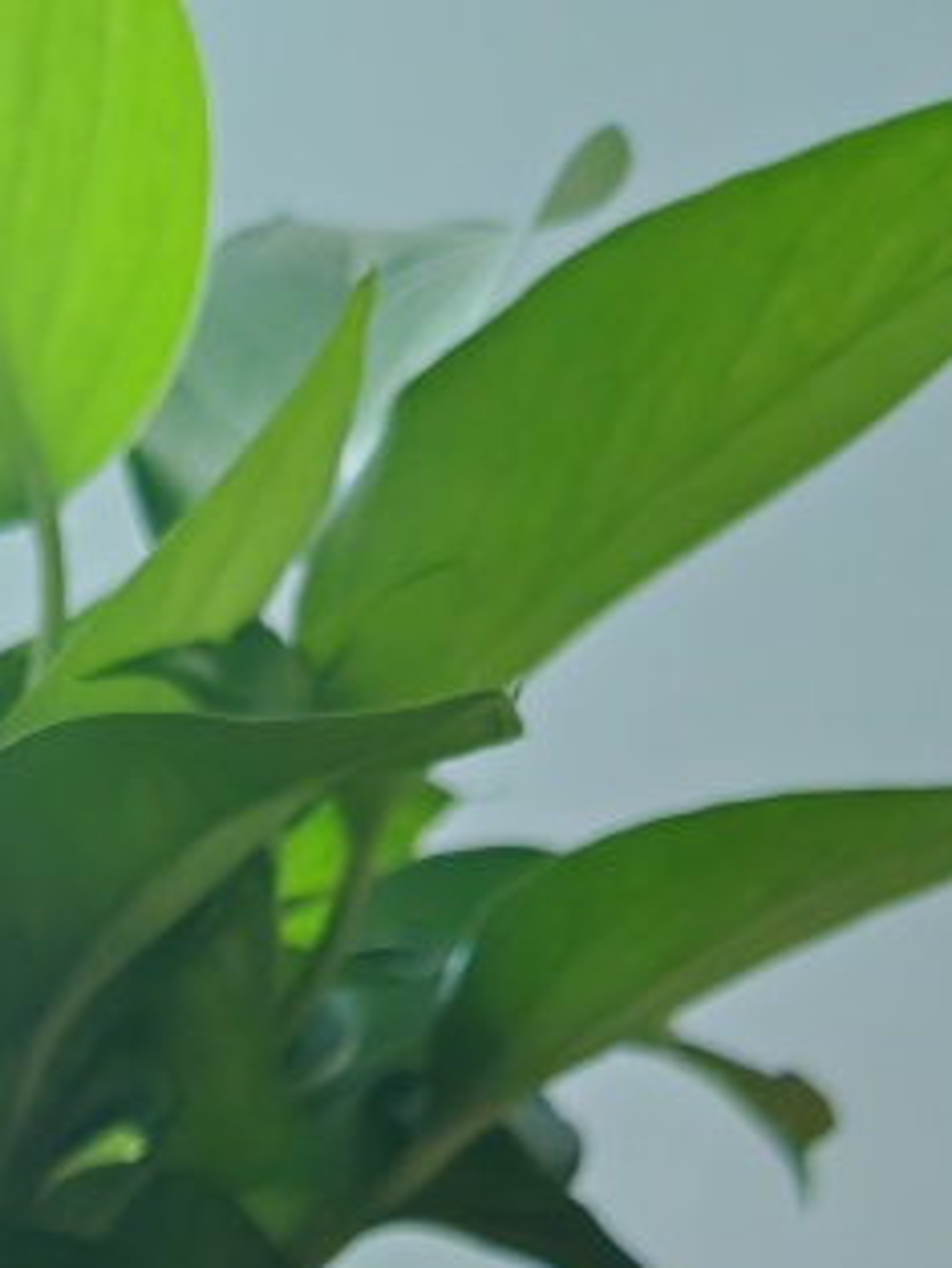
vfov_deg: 18.3
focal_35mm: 92
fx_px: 3371
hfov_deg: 14.9
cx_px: -486
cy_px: 2032
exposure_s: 1/100
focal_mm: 5.52
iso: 250
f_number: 1.95
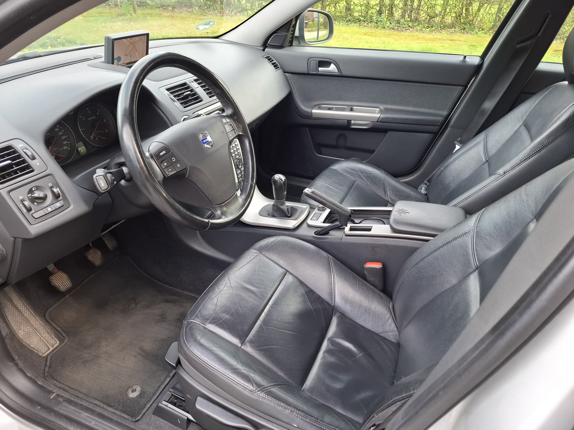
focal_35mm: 23
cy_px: 215
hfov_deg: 73.9
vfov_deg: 58.9
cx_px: 287
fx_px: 381
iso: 160
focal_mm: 5.54
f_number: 1.8
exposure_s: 1/100
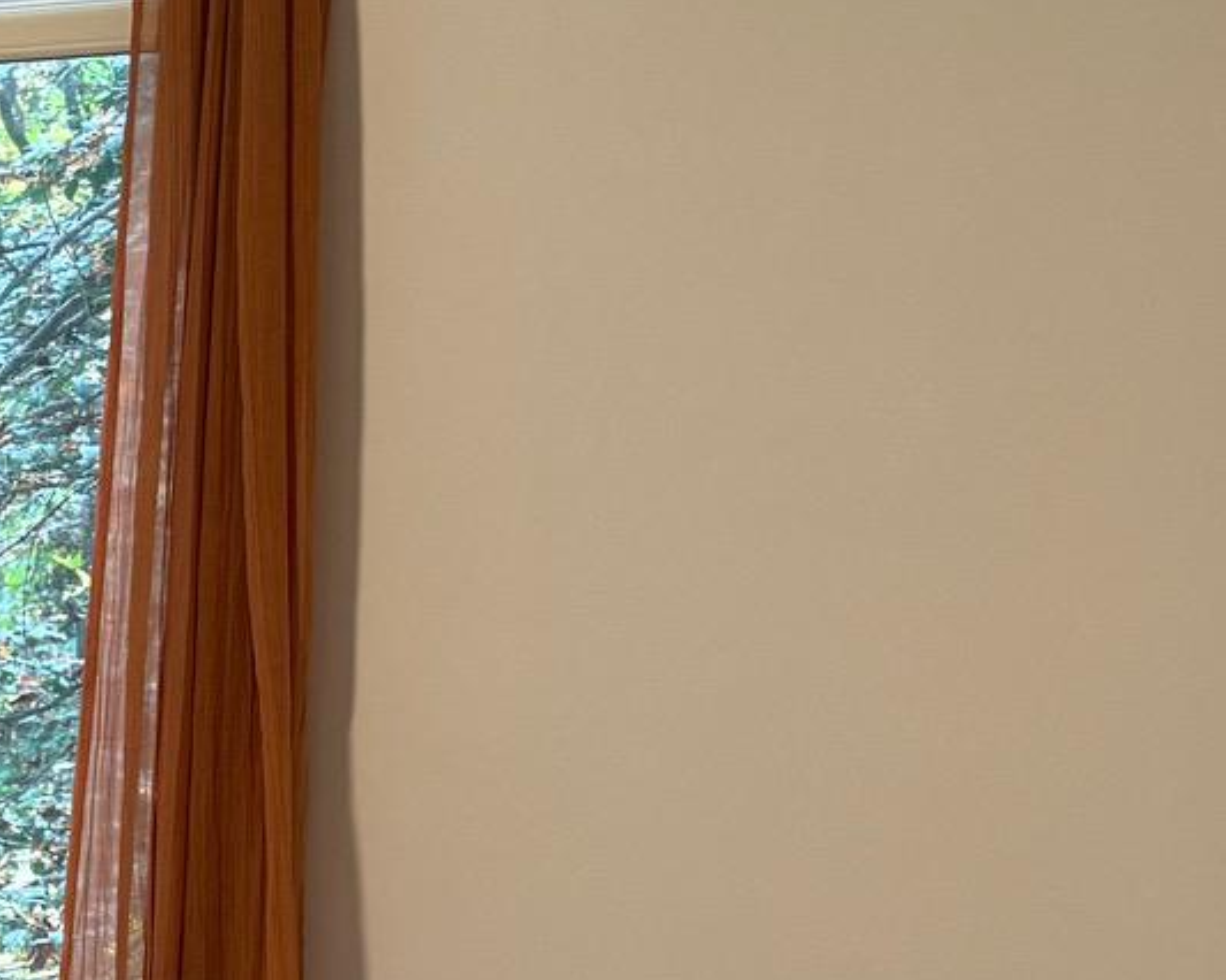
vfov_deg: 16.8
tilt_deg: -9.2
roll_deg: +0.3
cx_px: -883
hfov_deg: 17.7
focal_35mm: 90
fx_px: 3264
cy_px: 897
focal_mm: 6.76
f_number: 1.78
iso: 160
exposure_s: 1/60
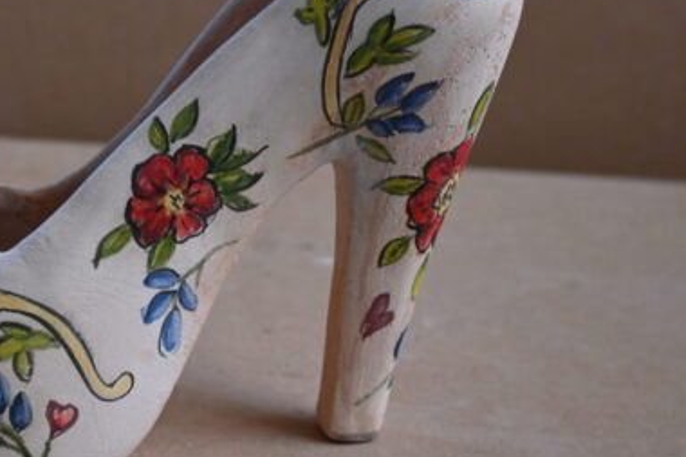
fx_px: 1244
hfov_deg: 30.4
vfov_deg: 20.8
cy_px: 181
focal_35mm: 65
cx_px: 187
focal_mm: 24.5
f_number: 4.2
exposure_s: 1/40
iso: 900
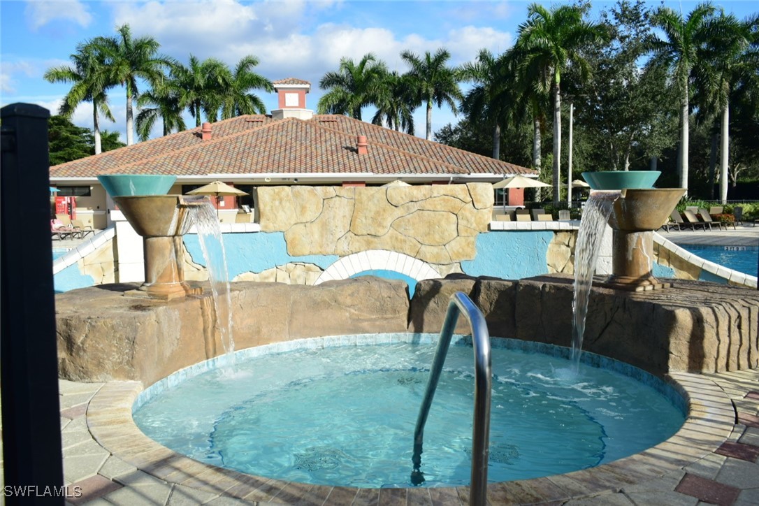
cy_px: 253
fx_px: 664
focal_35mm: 32
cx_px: 380
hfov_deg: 59.5
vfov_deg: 41.7
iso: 100
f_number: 6.3
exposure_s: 1/125
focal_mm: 21
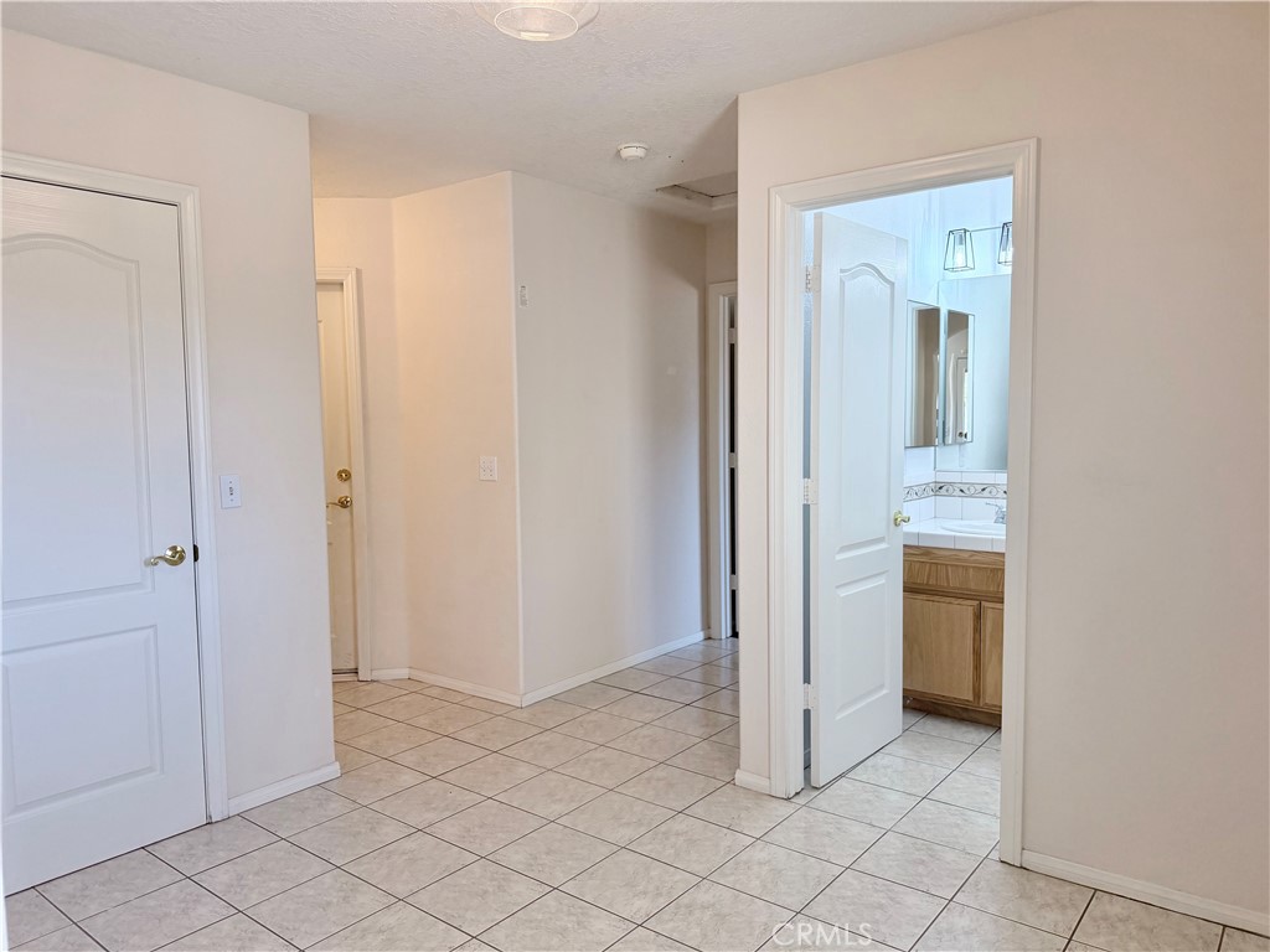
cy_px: 476
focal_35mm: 24
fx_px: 881
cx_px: 635
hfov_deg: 71.6
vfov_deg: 56.8
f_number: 1.78
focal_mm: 6.76
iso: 200
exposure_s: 1/206
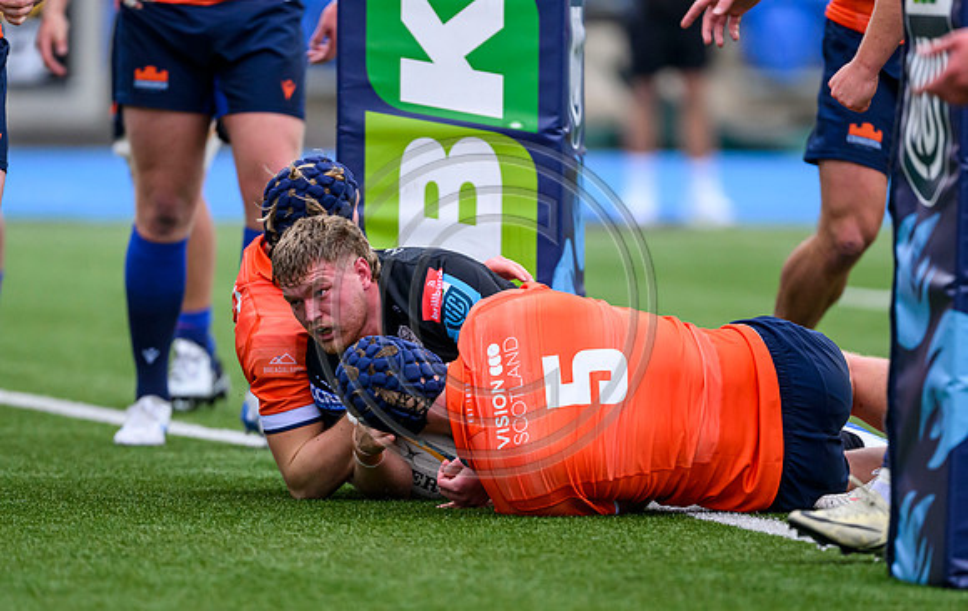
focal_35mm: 620
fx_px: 16407
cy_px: 492
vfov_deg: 2.1
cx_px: 457
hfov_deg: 3.4
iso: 2500
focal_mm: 400
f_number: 2.8
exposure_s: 1/1600
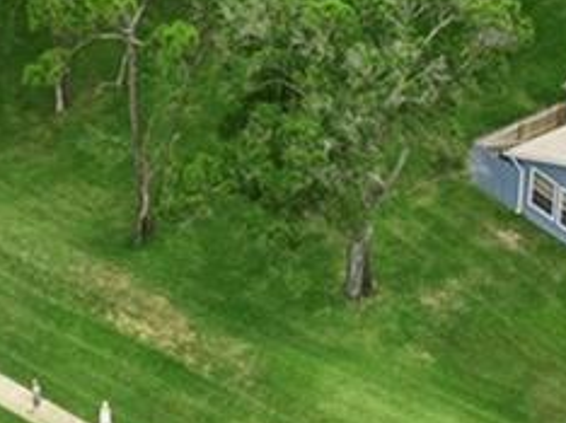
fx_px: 2679
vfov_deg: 8.5
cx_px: 15
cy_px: -460
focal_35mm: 164
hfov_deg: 11.9
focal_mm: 12.3
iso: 100
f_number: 2.8
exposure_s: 1/160
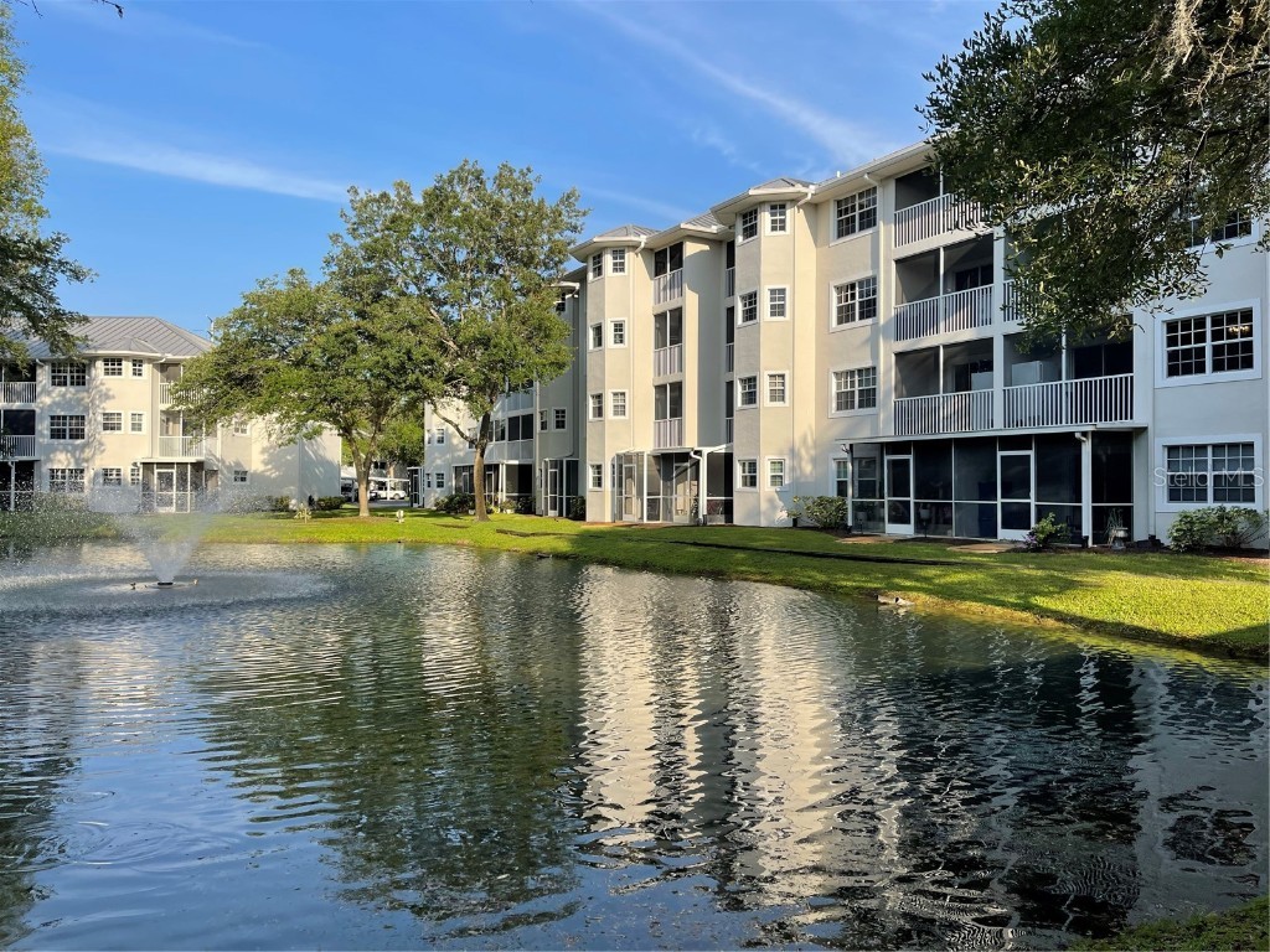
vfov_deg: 53.1
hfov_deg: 67.3
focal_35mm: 26
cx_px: 635
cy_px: 476
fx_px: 954
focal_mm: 5.1
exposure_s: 1/2247
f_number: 1.6
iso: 32
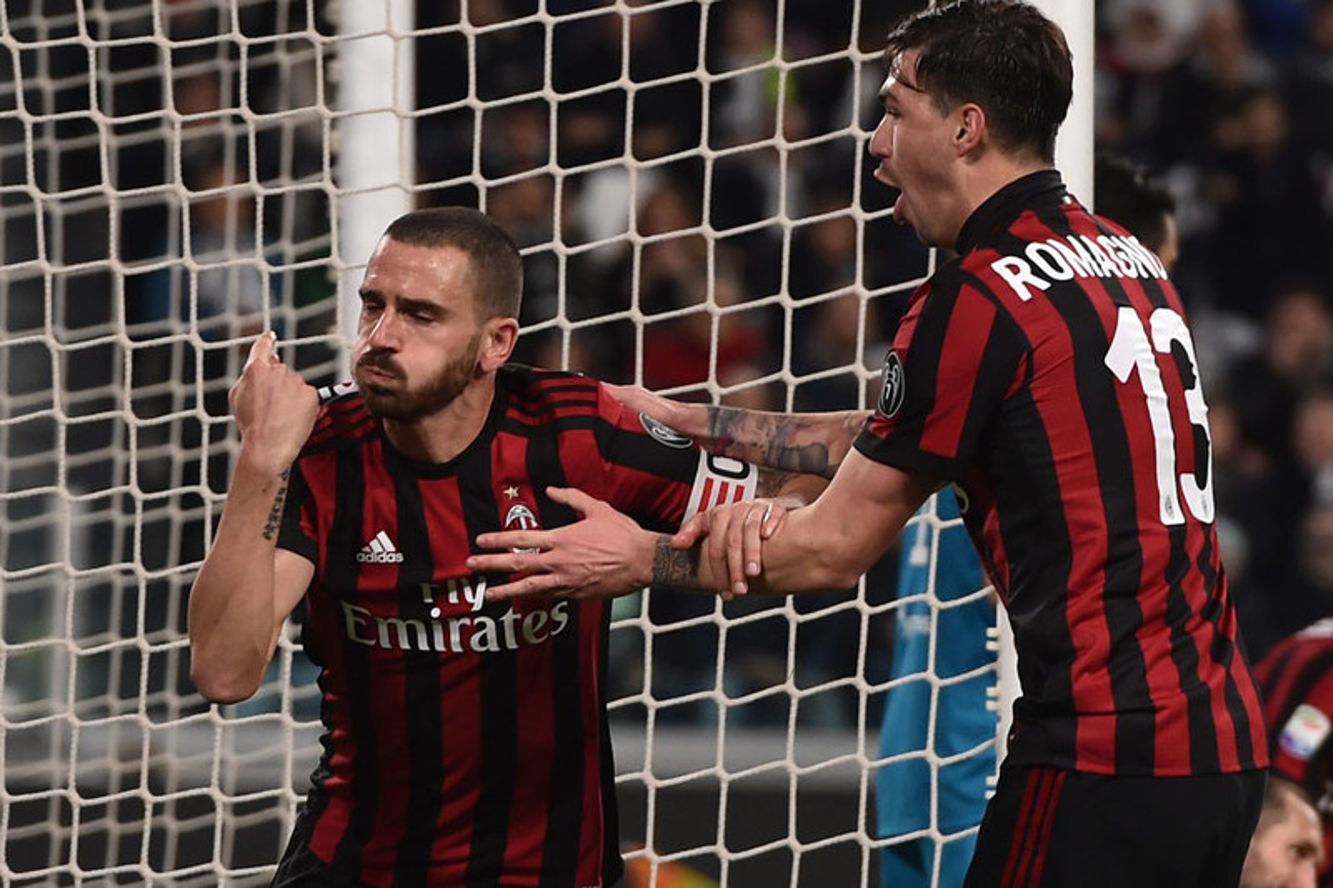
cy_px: 444
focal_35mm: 200
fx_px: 7404
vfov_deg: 6.9
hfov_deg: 10.3
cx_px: 666
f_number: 4
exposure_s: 1/1250
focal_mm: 200
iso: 1600
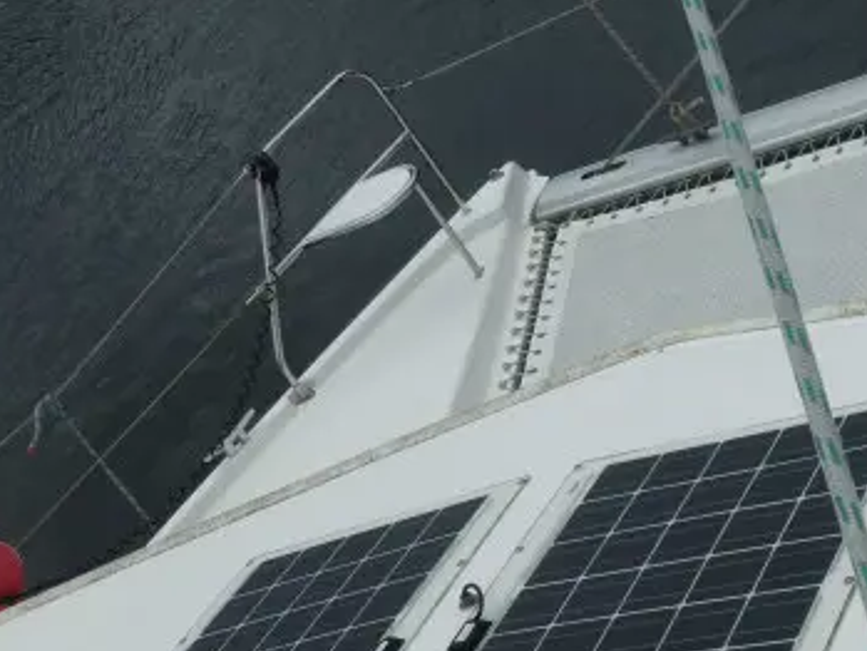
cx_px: 743
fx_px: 1954
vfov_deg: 18.9
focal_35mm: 78
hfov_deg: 24.4
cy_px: 378
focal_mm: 6.1
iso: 100
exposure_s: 1/1300
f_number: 3.7
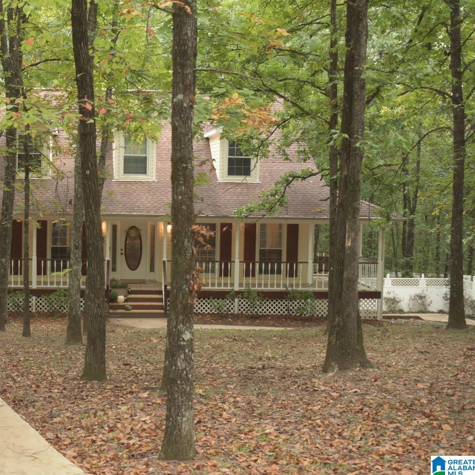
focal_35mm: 56
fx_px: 864
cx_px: 127
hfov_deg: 30.3
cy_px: 238
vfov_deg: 30.7
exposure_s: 1/400
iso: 2500
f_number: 5.6
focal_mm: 29
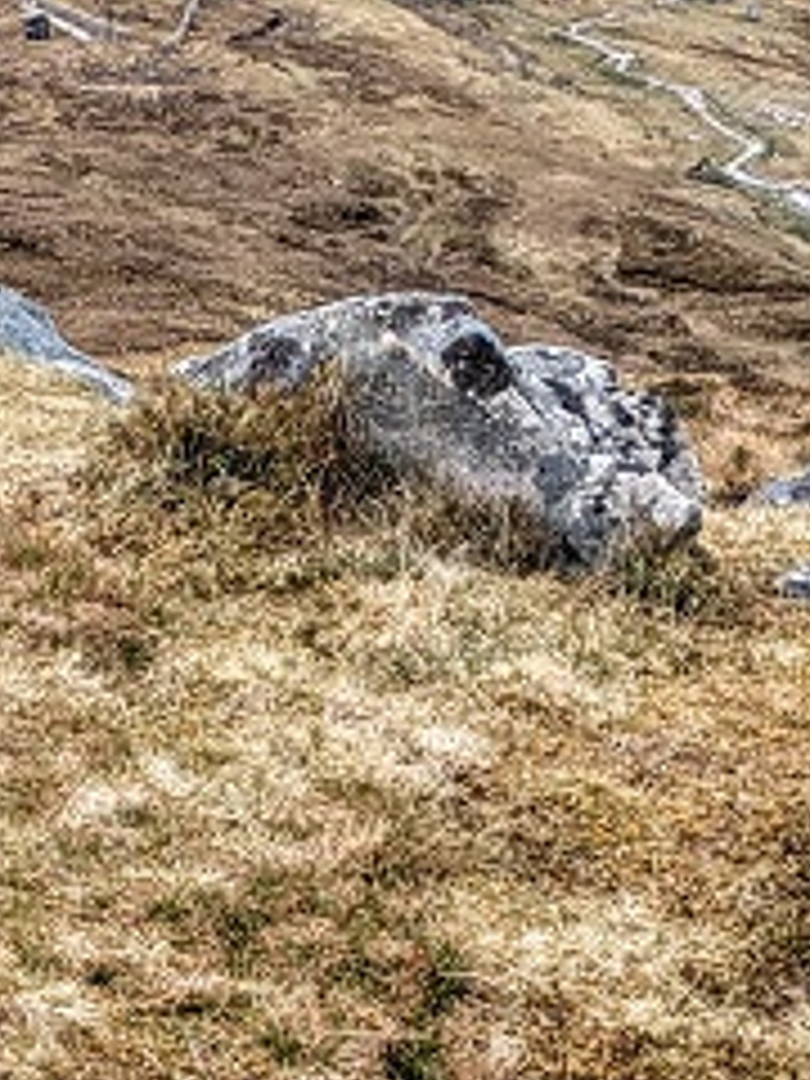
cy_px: 1678
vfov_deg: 16.9
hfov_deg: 14.2
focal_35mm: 104
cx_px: 446
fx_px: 3245
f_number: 1.89
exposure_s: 1/764
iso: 44
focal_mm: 5.43
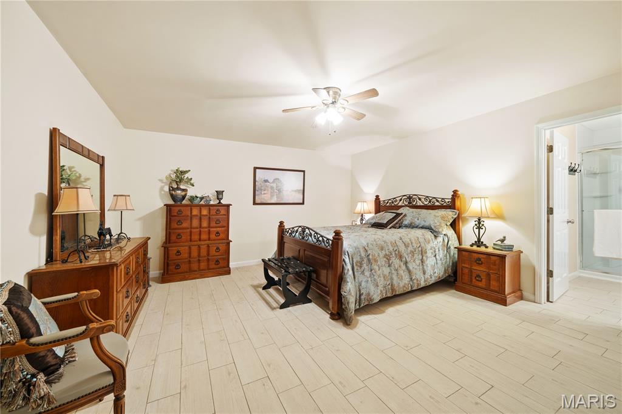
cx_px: 311
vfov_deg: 90.0
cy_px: 207
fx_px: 207
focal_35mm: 12
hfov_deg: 112.6
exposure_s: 5
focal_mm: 12
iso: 400
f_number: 8
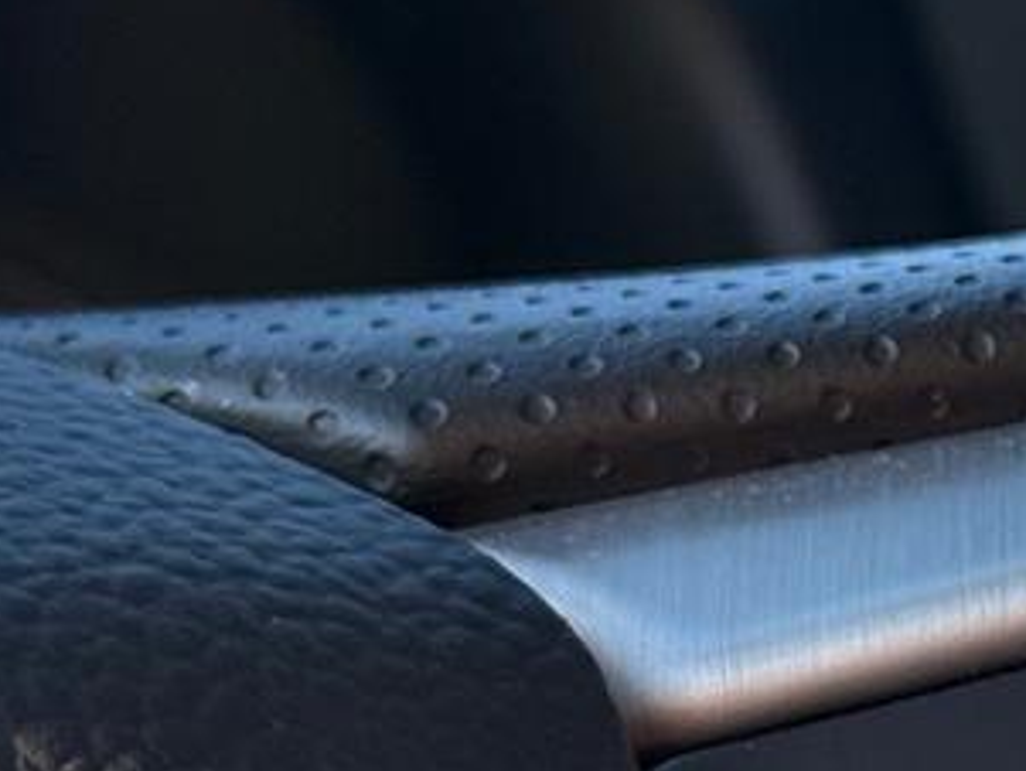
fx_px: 6049
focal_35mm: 204
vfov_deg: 7.3
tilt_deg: -7.4
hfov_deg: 9.5
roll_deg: -2.7
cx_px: 1391
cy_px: 669
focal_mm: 6.76
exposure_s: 1/293
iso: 64
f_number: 1.78
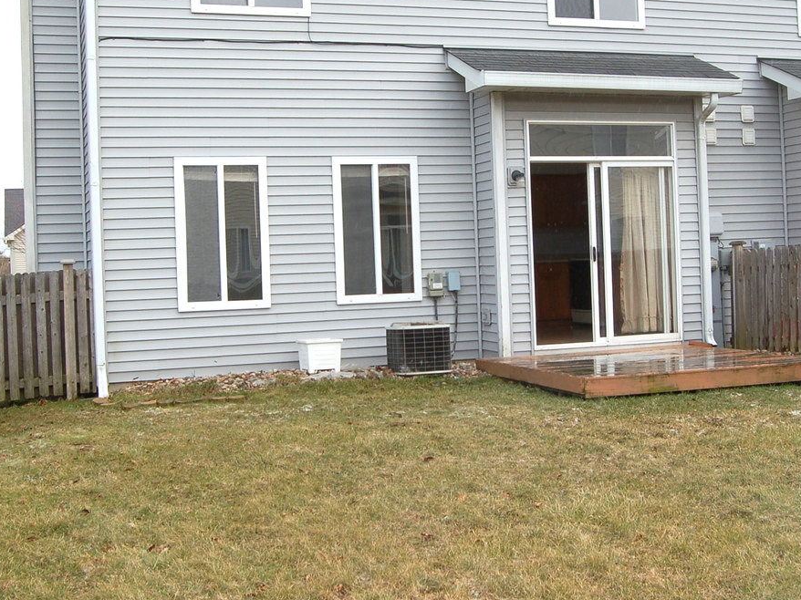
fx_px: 1110
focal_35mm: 48
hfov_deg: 39.6
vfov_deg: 30.1
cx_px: 455
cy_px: 217
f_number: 6.3
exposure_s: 1/160
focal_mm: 18
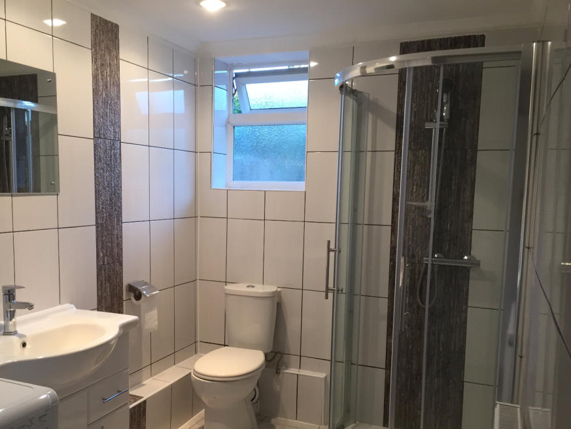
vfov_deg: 41.7
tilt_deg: -7.4
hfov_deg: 53.8
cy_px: 248
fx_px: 561
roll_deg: -0.8
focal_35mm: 34
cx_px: 250
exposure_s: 1/33
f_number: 2.2
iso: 50
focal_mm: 4.15
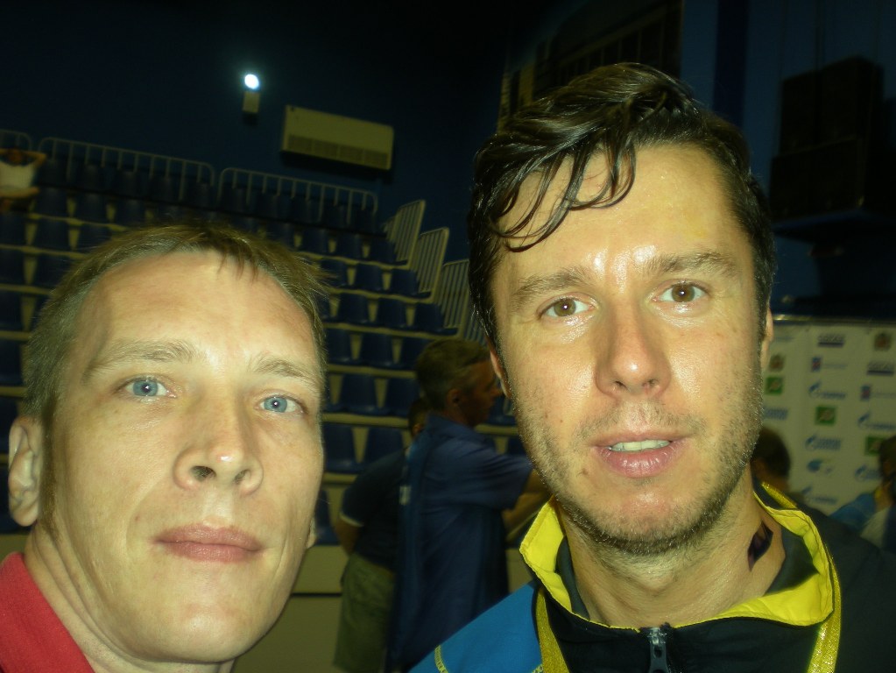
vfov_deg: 37.7
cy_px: 336
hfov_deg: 49.0
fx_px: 984
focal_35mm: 38
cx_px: 448
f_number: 3.1
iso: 50
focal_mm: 6.3
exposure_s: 1/30
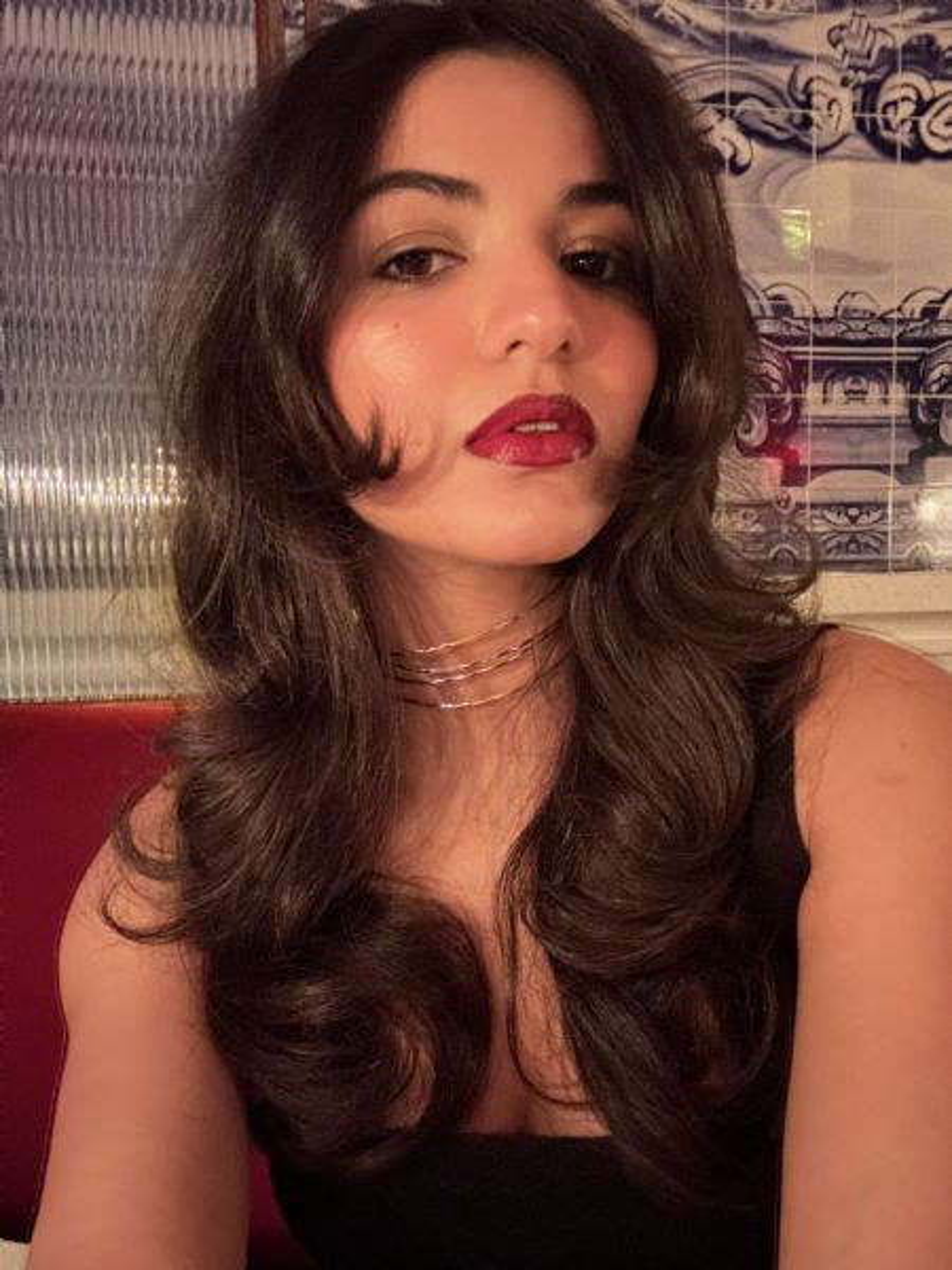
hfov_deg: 46.8
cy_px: 635
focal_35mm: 30
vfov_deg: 60.0
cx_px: 476
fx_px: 1100
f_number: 1.9
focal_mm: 2.69
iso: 640
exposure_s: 1/8
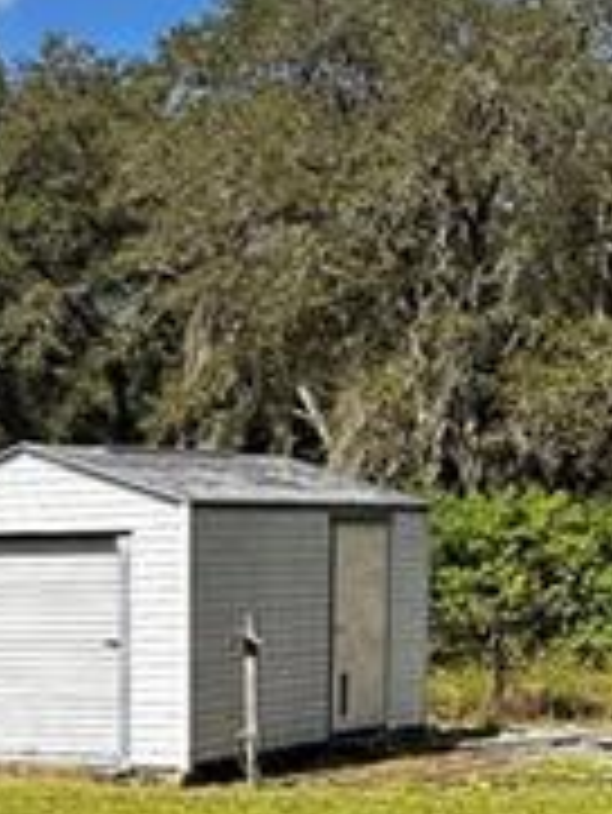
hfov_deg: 13.2
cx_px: -464
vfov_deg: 18.8
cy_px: 783
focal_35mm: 102
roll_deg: +1.7
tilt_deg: -1.8
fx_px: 2402
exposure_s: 1/3472
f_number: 1.78
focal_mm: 6.86
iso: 80
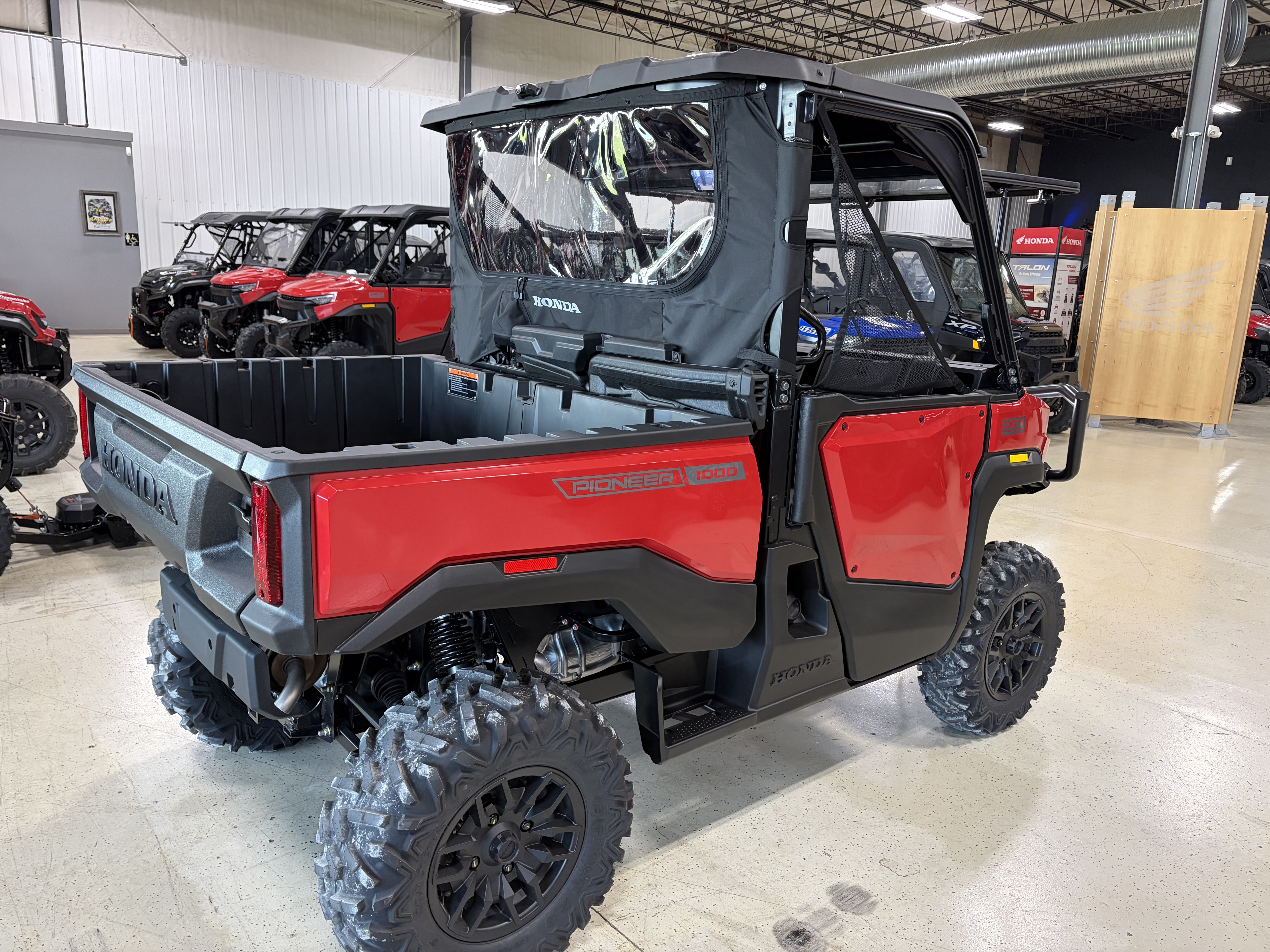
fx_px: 954
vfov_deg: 53.1
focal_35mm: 26
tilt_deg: -14.4
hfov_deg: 67.3
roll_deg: -2.5
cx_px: 635
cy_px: 476
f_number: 1.6
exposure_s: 1/60
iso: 125
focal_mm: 5.96
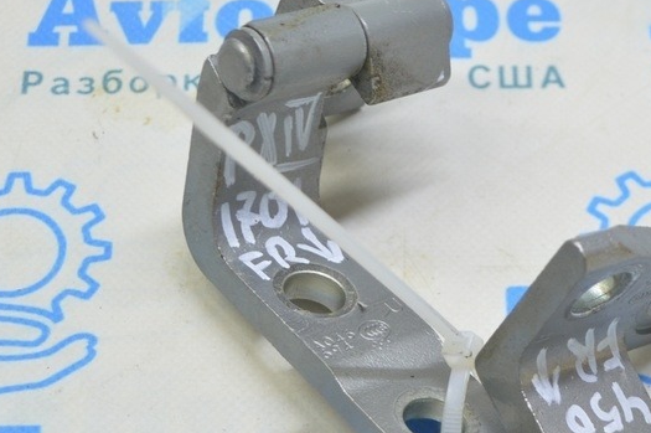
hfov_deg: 17.4
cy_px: 290
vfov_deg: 11.7
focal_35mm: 117
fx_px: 2114
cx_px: 480
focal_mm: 40
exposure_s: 1/20
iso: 400
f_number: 5.6
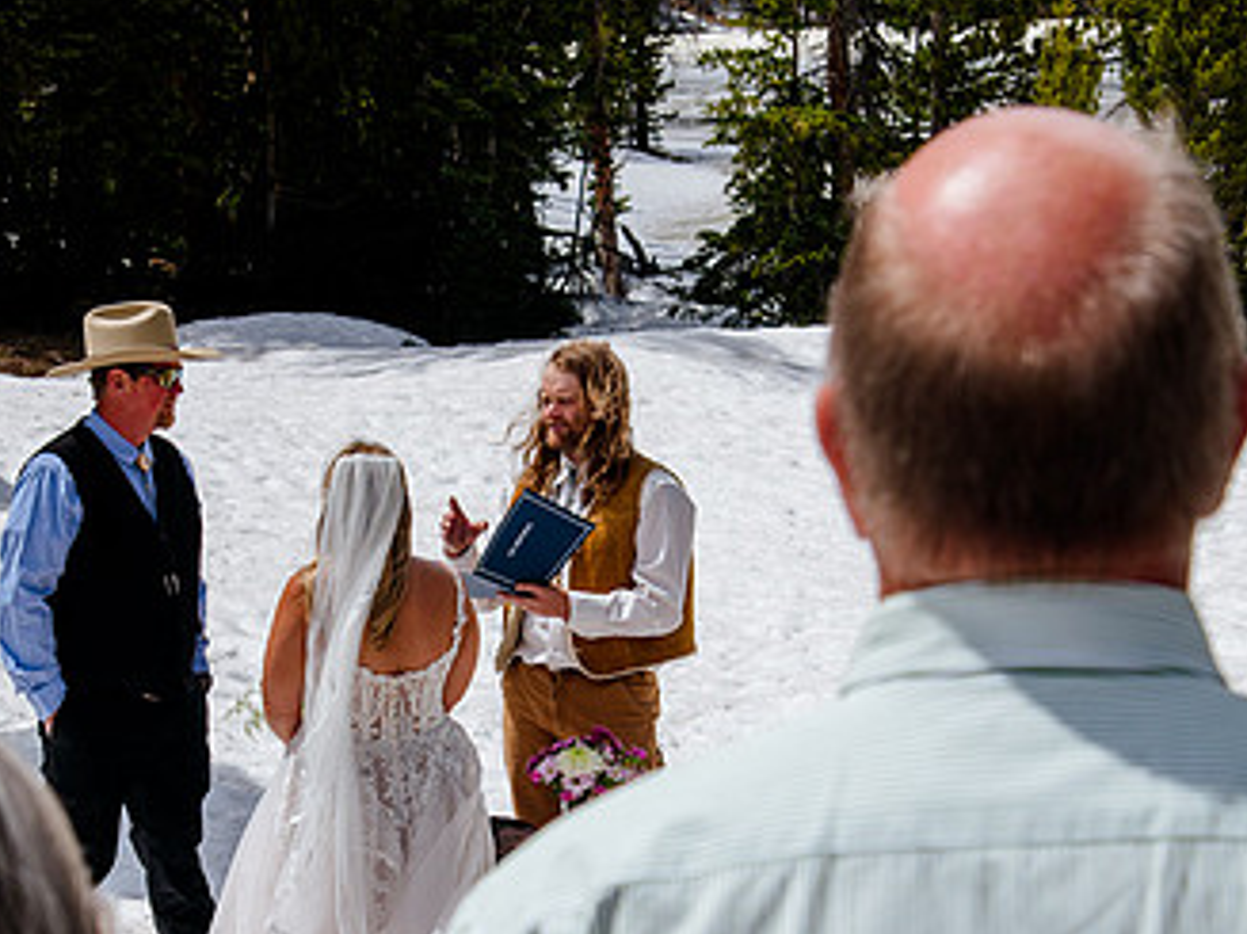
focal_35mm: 100
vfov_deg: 14.7
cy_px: 727
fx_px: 3601
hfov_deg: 19.6
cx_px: 477
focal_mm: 52
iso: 200
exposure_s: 1/640
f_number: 8
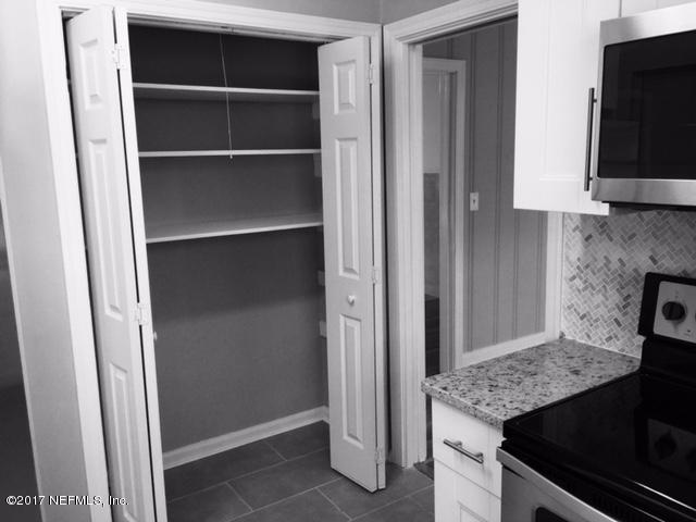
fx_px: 583
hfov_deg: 61.7
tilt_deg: -8.9
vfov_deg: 48.2
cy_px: 261
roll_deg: +1.4
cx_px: 348
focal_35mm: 29
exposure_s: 1/33
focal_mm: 4.15
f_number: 2.2
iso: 64
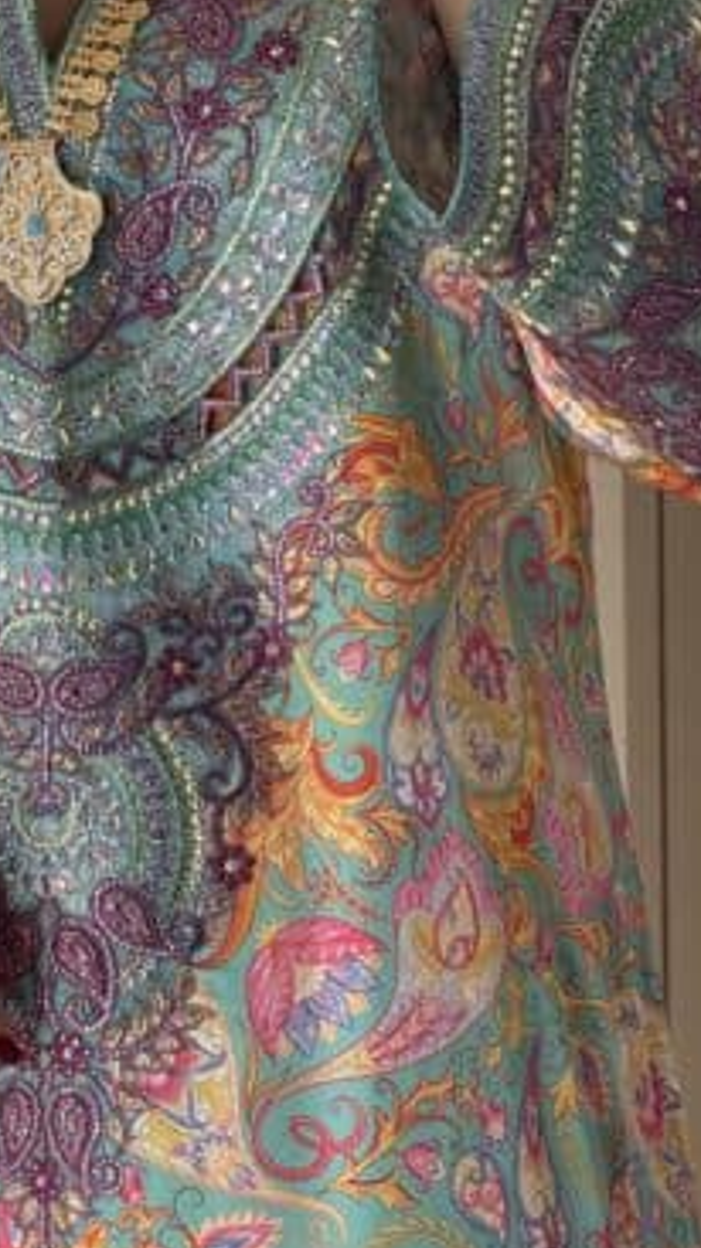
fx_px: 6289
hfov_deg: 6.4
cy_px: 491
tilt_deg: -16.6
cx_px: 37
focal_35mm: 190
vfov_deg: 11.3
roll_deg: +1.2
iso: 64
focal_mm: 15.66
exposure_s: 1/99
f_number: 2.8
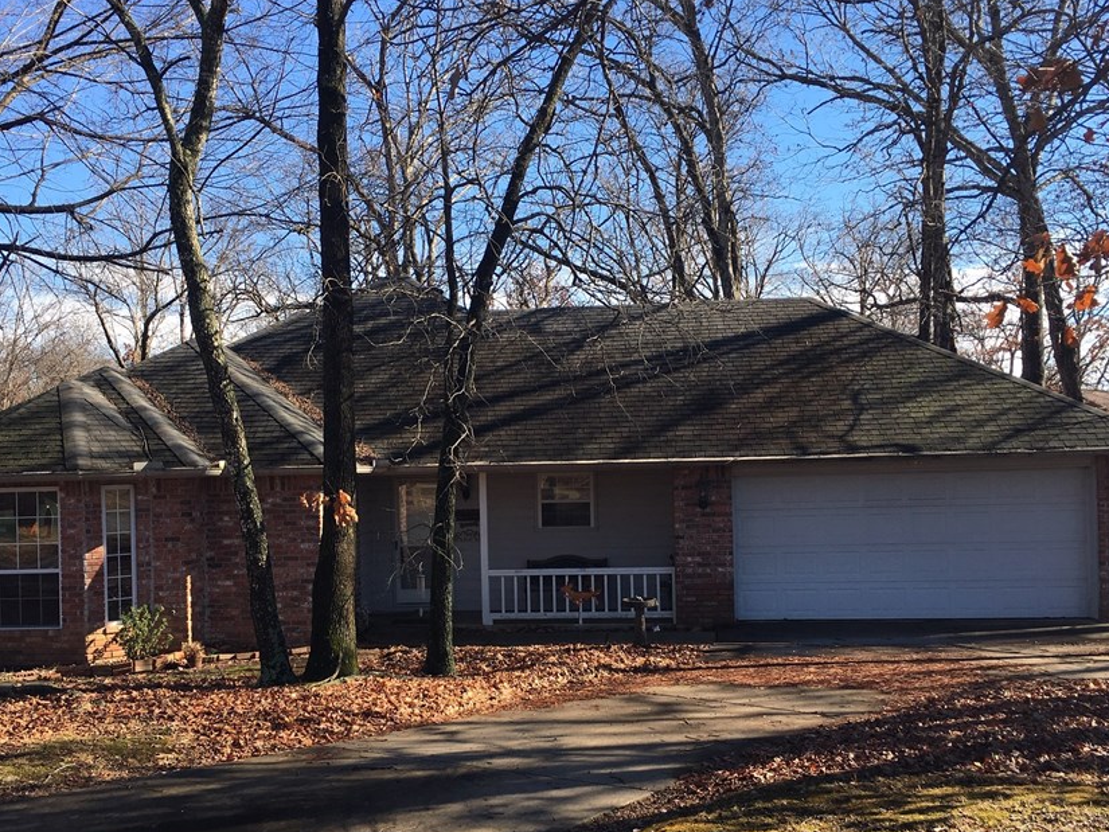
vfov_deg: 39.6
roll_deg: +0.8
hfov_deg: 51.3
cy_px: 479
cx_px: 515
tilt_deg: +0.3
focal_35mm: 36
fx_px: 1154
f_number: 2.2
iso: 25
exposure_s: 1/641
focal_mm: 4.15
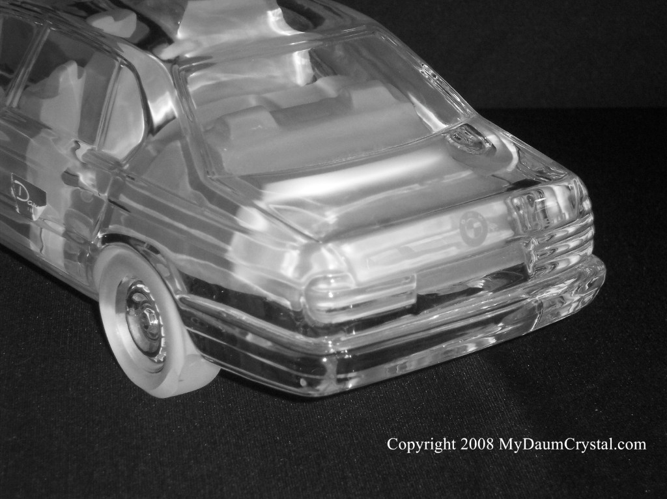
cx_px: 334
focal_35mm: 101
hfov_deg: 19.5
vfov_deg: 14.6
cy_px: 250
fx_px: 1944
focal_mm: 21.3
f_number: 4.8
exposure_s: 1/60
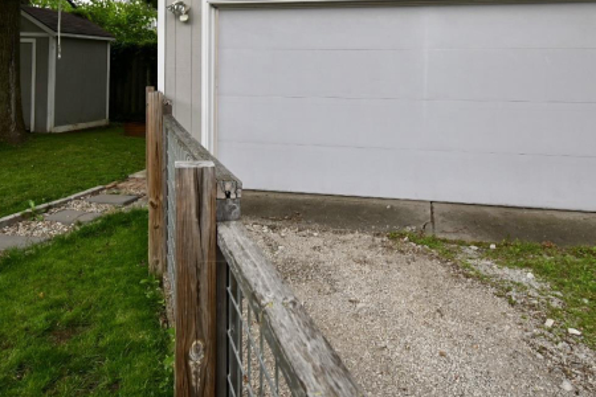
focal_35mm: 30
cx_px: 298
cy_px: 81
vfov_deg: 41.8
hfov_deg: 61.9
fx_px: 497
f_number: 5.6
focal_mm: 12
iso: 180
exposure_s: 1/250
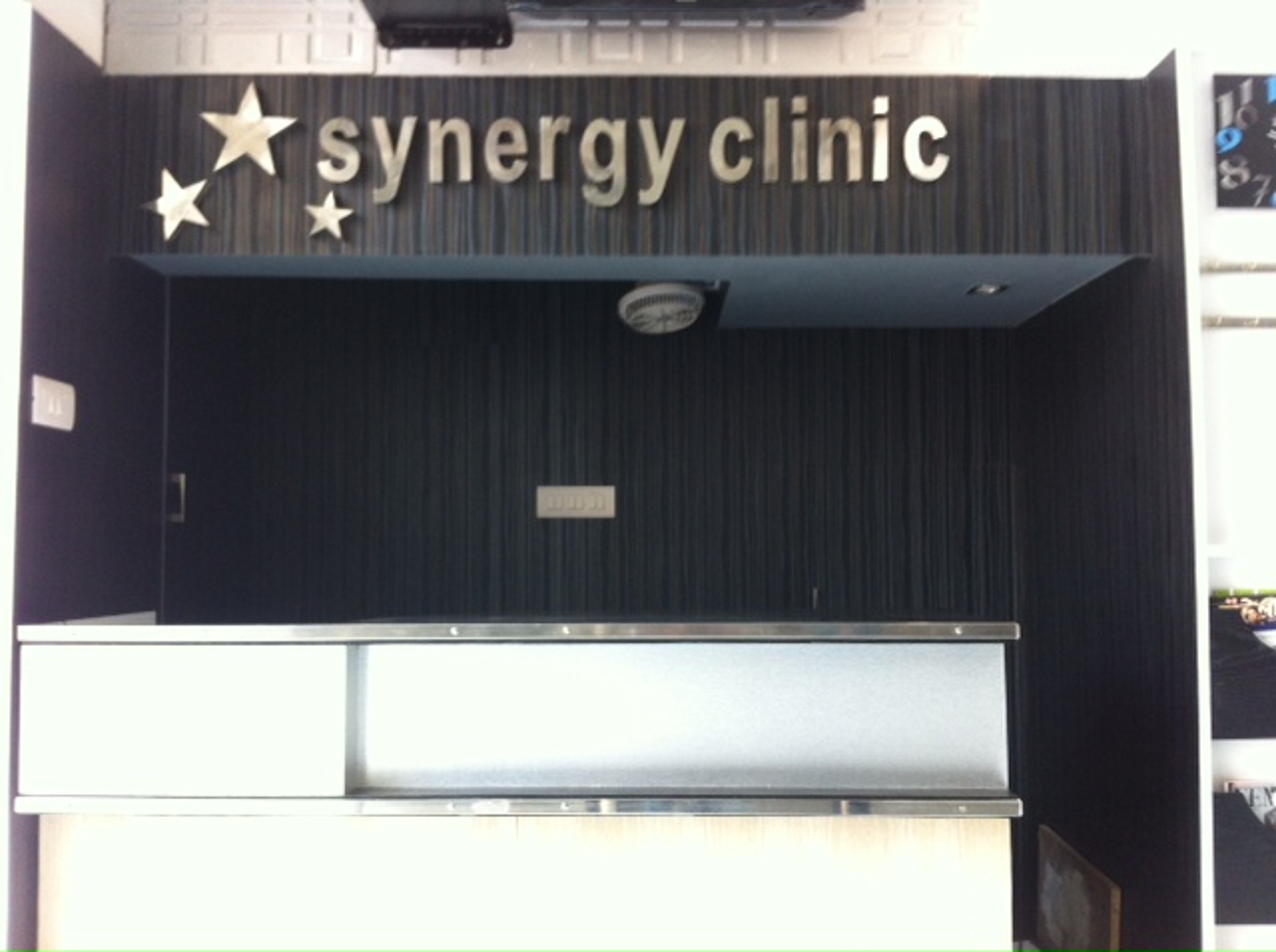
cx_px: 638
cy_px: 476
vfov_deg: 40.6
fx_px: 1288
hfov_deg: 52.7
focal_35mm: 35
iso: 100
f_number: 2.8
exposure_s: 1/15
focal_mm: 3.85
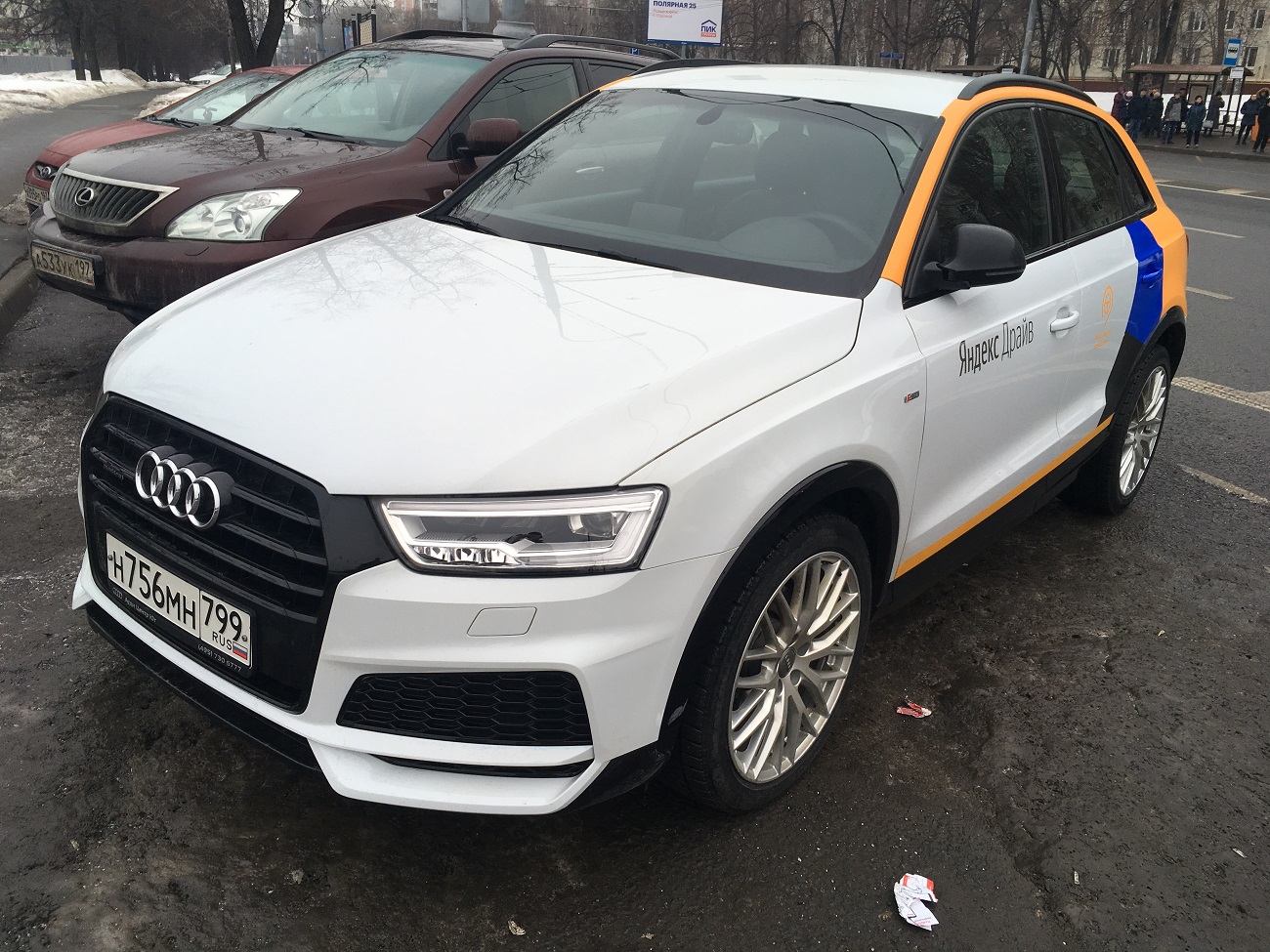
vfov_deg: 48.2
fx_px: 1064
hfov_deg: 61.7
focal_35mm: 29
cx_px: 635
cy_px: 476
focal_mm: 4.15
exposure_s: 1/158
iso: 25
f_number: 2.2
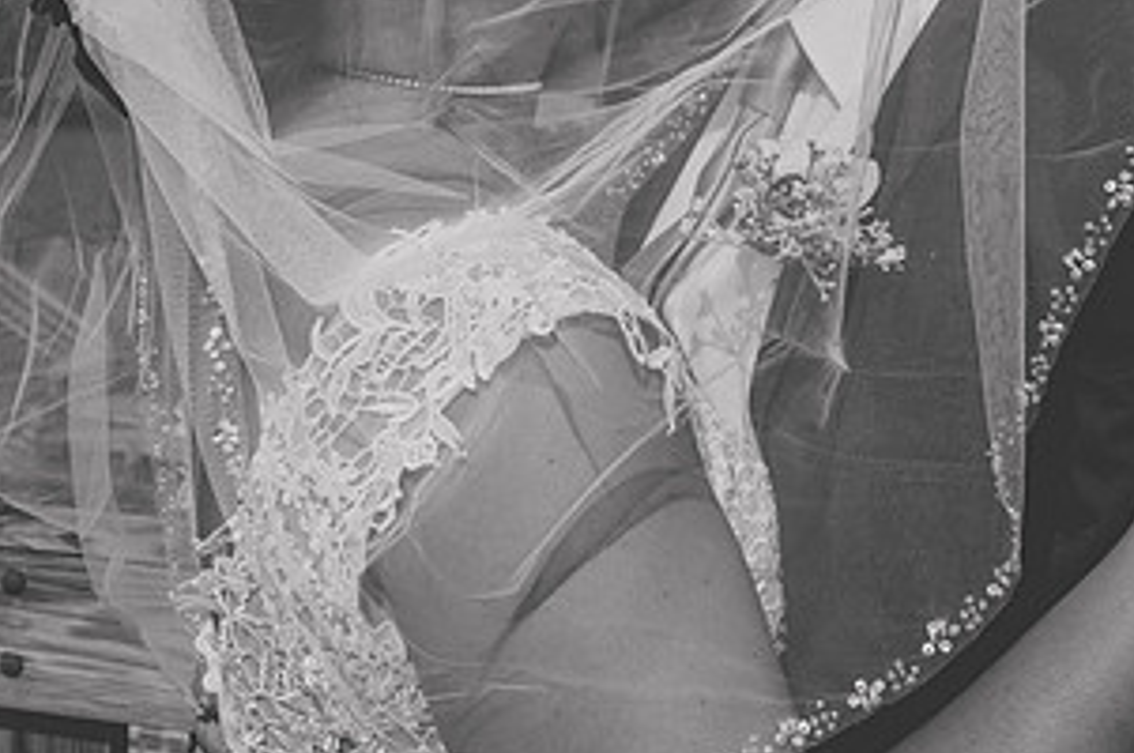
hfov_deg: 36.0
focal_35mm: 55
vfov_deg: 24.0
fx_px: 1731
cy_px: 102
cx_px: 731
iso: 100
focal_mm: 28.5
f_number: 8
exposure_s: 1/500
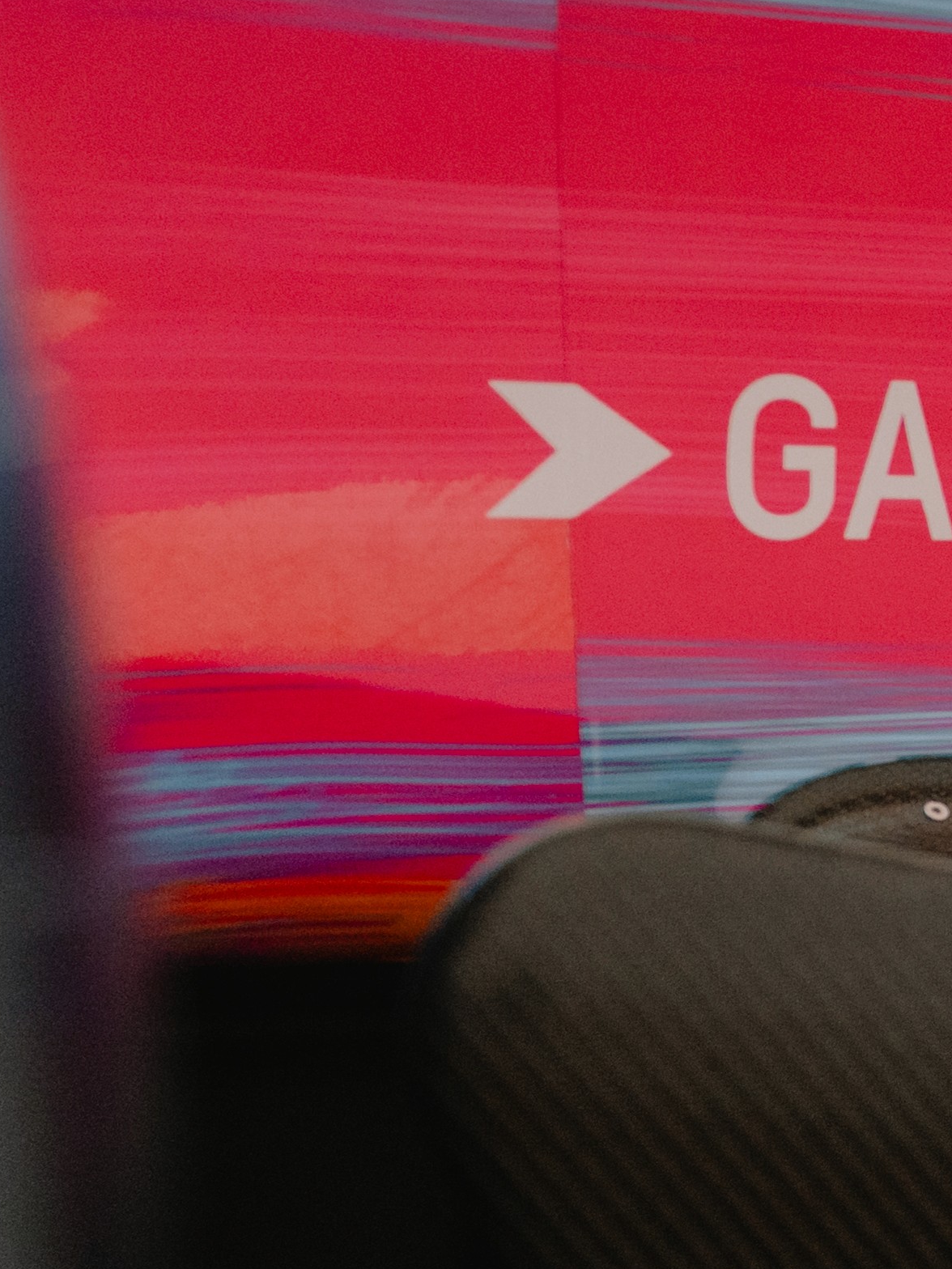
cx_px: 2002
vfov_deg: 22.0
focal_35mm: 89
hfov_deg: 13.7
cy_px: 462
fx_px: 3264
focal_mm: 24
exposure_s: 1/100
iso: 1000
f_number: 2.8
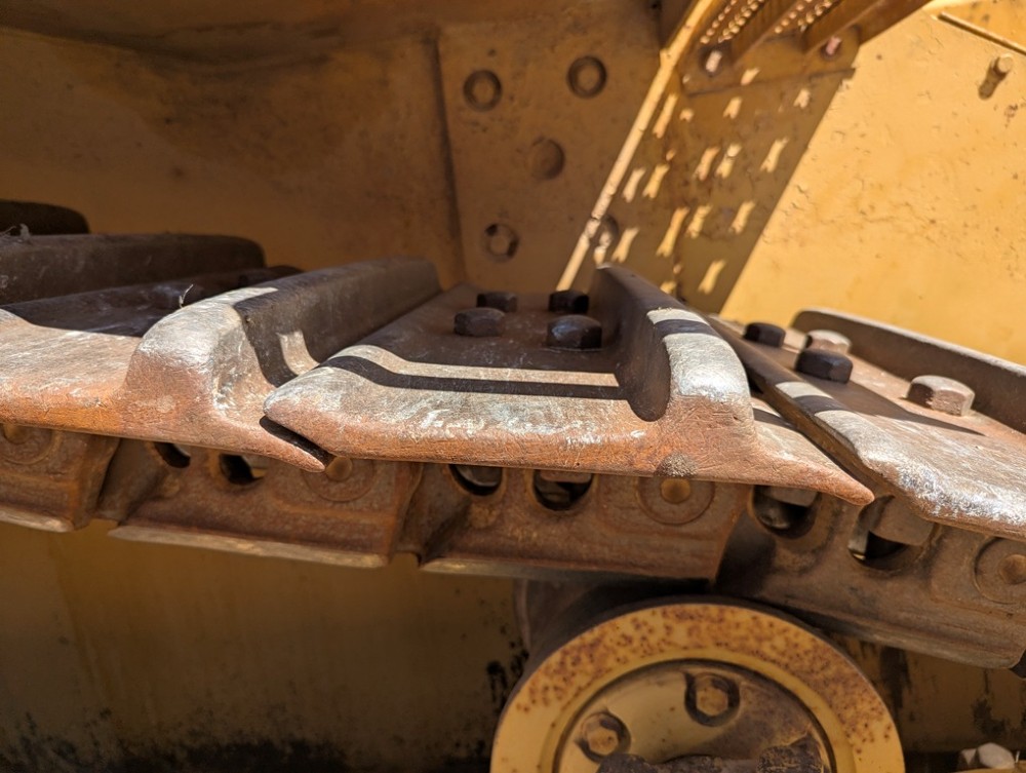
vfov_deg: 56.9
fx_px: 712
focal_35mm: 24
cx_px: 513
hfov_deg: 71.5
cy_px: 386
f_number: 1.85
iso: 48
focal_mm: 6.81
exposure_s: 1/1471
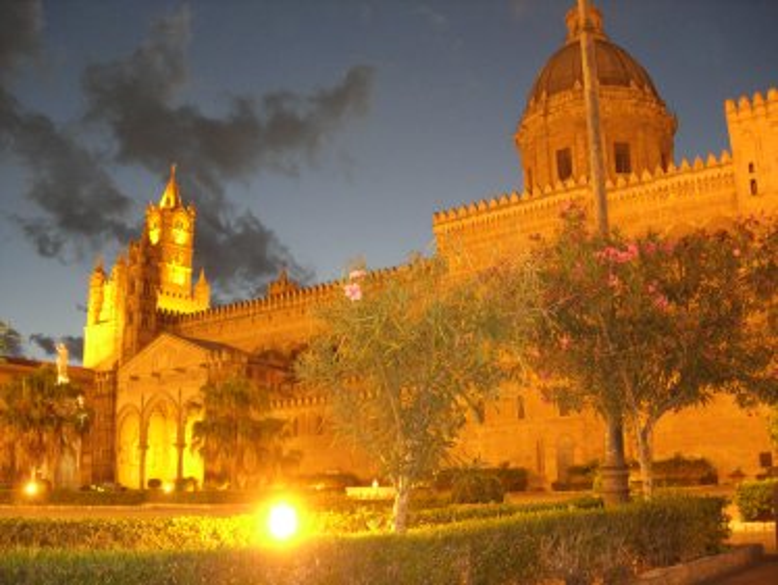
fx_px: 855
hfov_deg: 48.9
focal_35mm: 38
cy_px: 292
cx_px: 389
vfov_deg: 37.8
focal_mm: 7.8
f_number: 2.8
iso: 200
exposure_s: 1/2.4
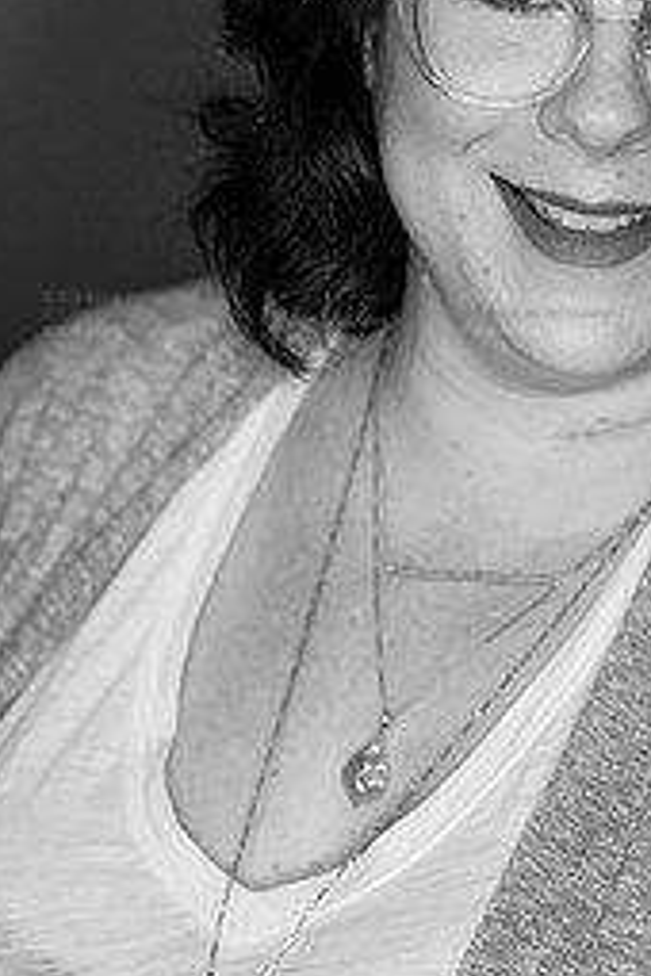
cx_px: 551
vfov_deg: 13.6
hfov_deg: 9.1
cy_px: 256
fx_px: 4068
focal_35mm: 150
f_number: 3.2
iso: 1600
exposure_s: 1/160
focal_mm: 85
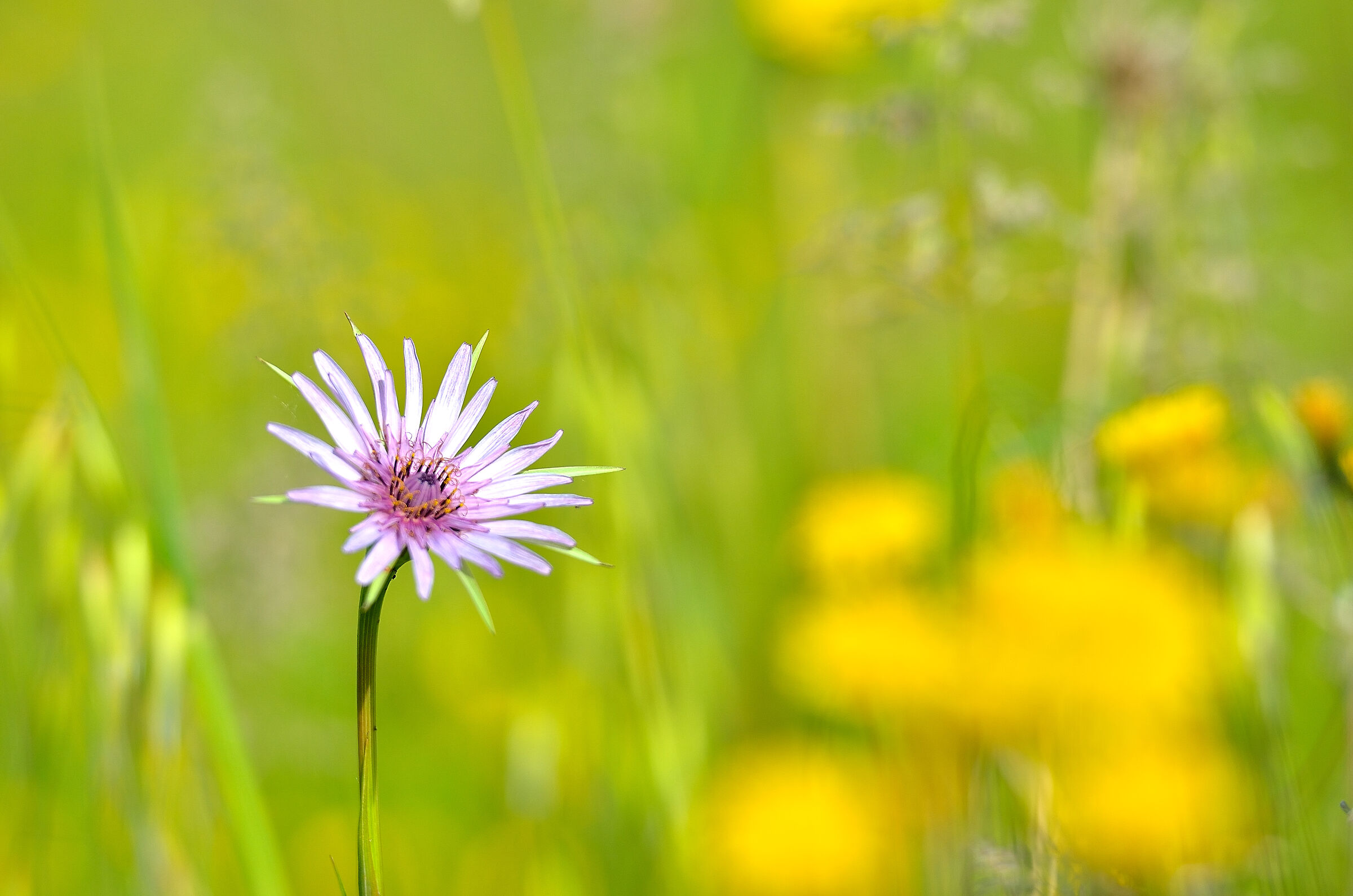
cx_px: 676
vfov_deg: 4.6
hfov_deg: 6.9
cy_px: 448
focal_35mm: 300
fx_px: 11252
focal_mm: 200
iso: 100
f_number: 3.5
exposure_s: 1/2500
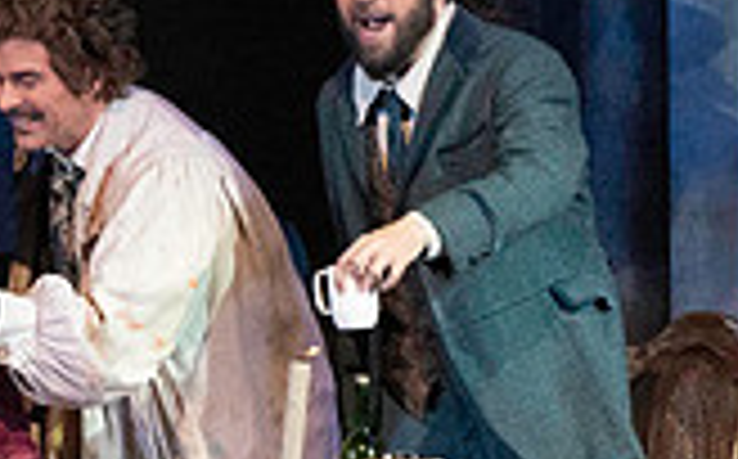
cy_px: 295
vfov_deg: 1.2
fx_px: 21773
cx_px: -135
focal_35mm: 1084
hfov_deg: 1.9
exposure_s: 1/320
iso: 16000
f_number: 13
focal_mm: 300
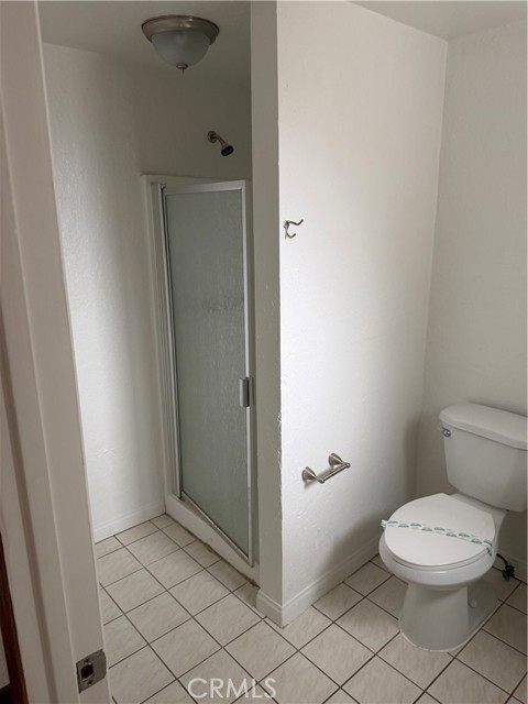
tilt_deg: -14.6
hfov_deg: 56.8
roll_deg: +1.9
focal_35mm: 24
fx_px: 488
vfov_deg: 71.6
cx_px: 264
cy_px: 352
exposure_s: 1/120
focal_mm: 6.76
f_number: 1.78
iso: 200
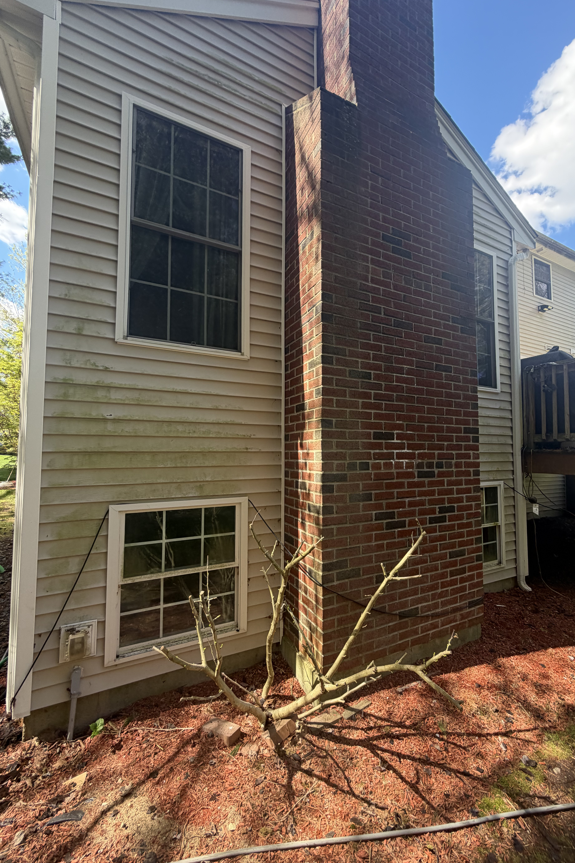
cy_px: 435
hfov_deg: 77.1
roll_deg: -2.7
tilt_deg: +1.4
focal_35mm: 15
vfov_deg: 100.4
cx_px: 315
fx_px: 359
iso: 50
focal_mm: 2.22
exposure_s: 1/220
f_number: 2.2
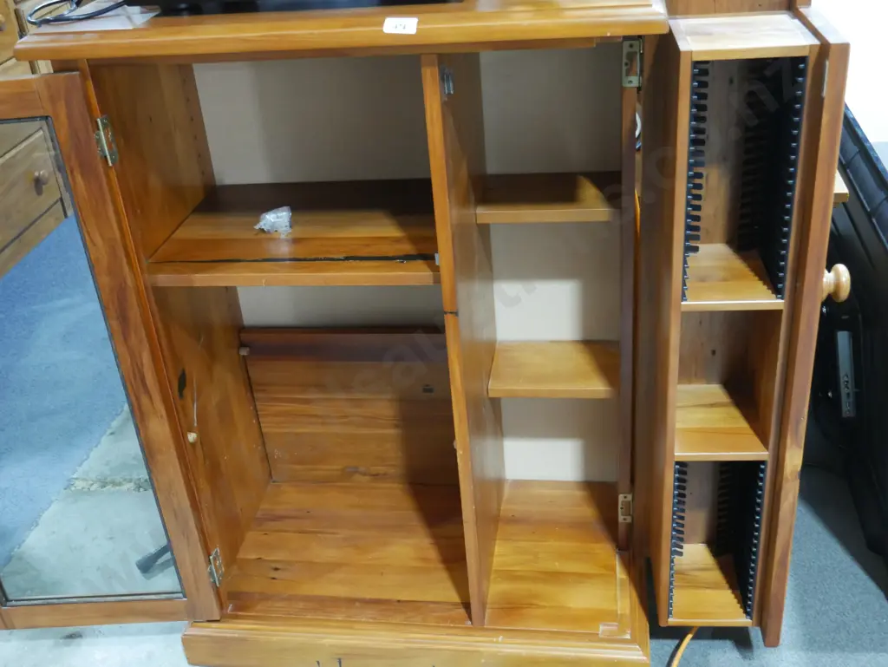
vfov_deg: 36.0
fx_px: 1027
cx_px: 444
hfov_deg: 46.8
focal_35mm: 40
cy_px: 334
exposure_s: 1/60
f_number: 4.4
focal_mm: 20
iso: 2500
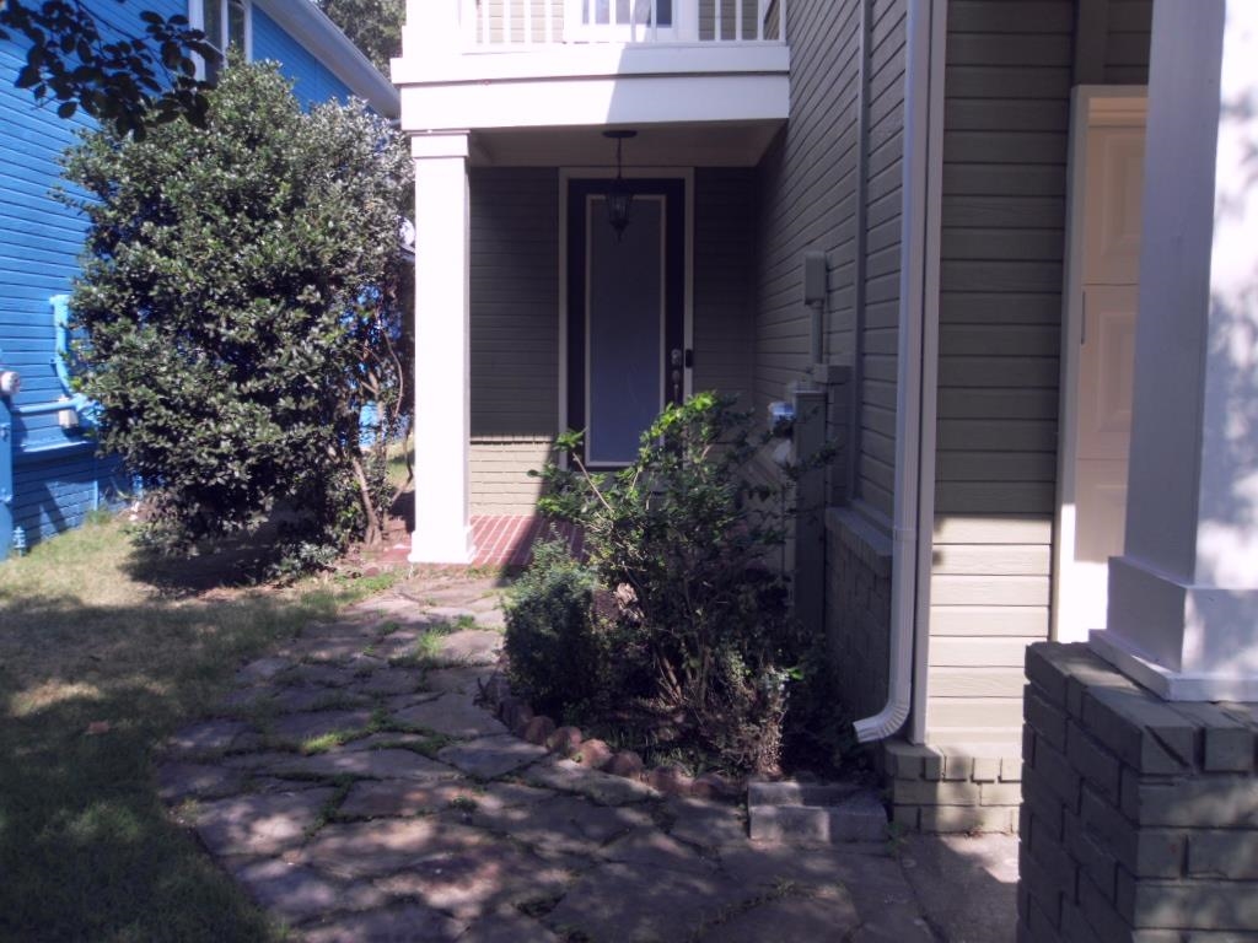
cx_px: 629
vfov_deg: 40.7
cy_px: 472
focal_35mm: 35
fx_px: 1272
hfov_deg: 52.6
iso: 80
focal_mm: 6.3
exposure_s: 1/90
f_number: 8.2
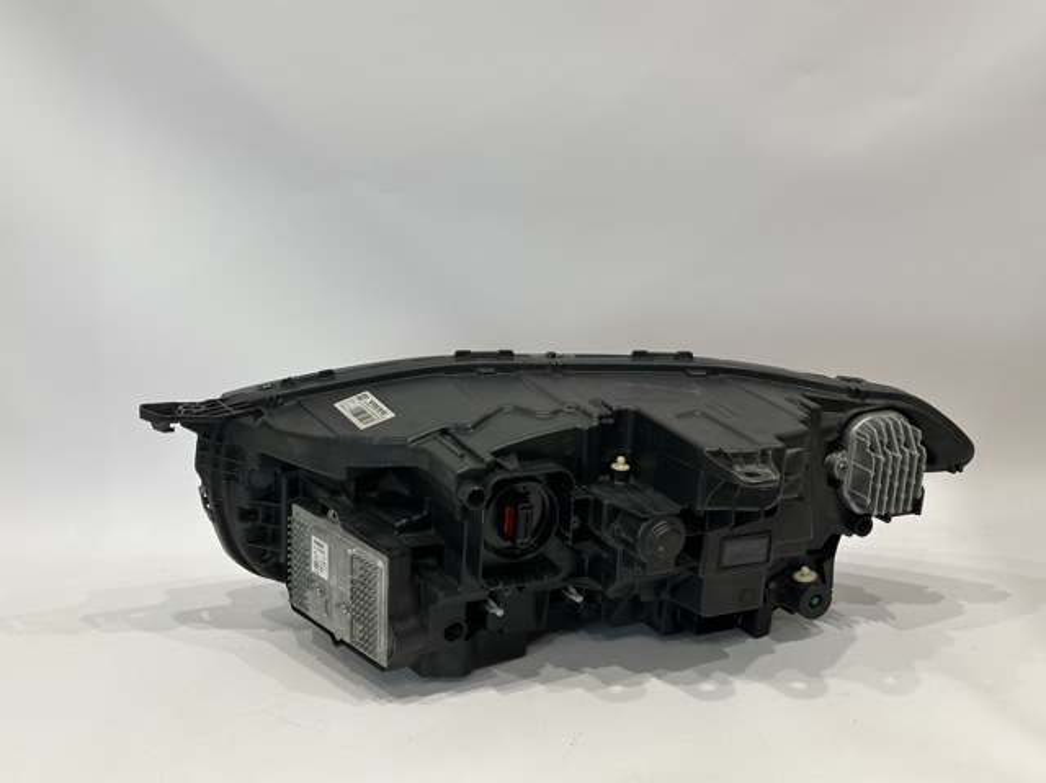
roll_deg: +3.7
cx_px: 523
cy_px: 392
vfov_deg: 30.2
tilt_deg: -14.1
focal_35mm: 48
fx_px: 1449
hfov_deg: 39.7
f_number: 1.78
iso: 80
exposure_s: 1/50
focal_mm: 6.86
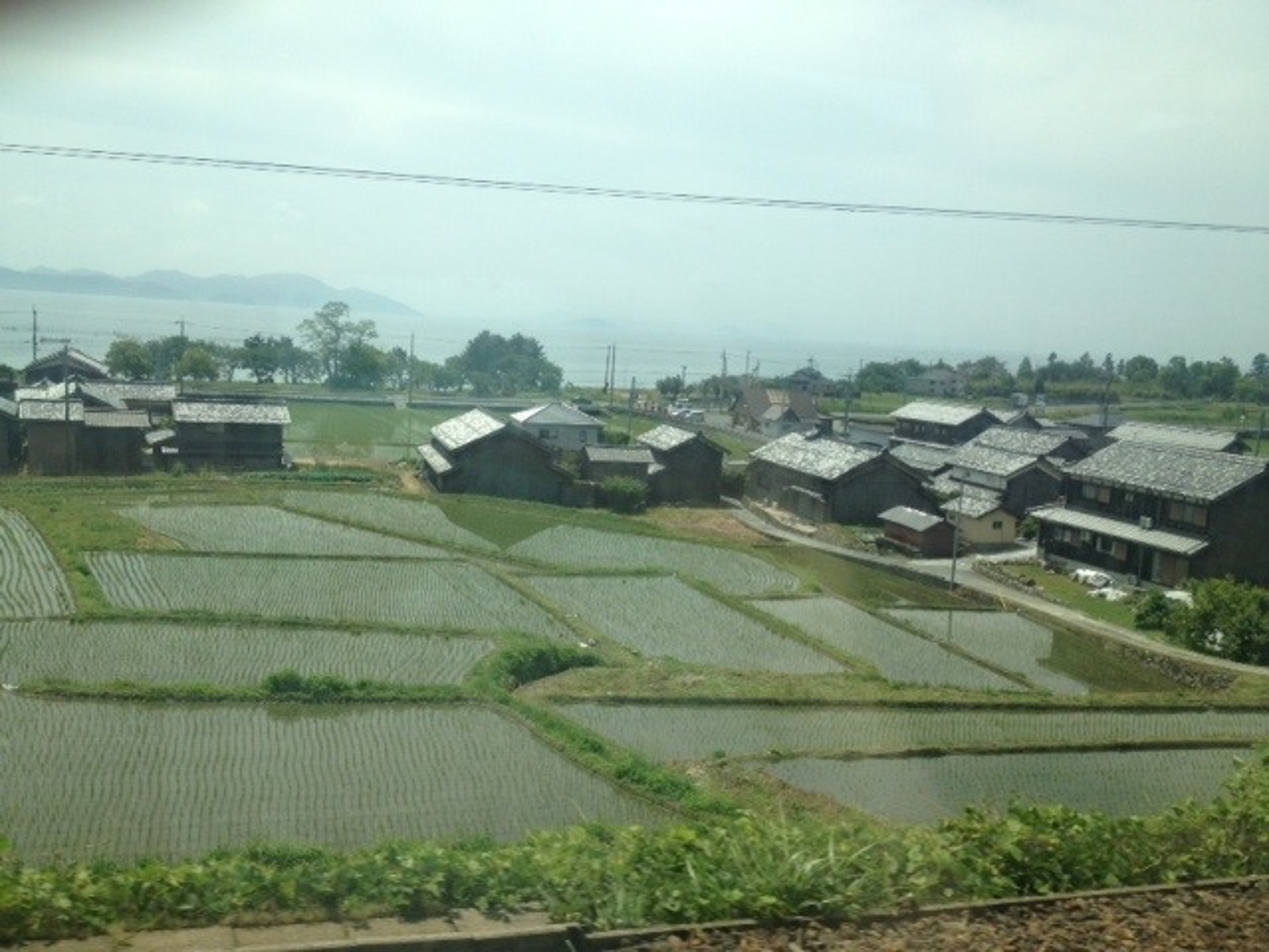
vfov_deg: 40.7
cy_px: 476
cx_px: 634
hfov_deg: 52.6
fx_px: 1283
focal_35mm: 35
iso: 50
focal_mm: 4.28
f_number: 2.4
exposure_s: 1/1727
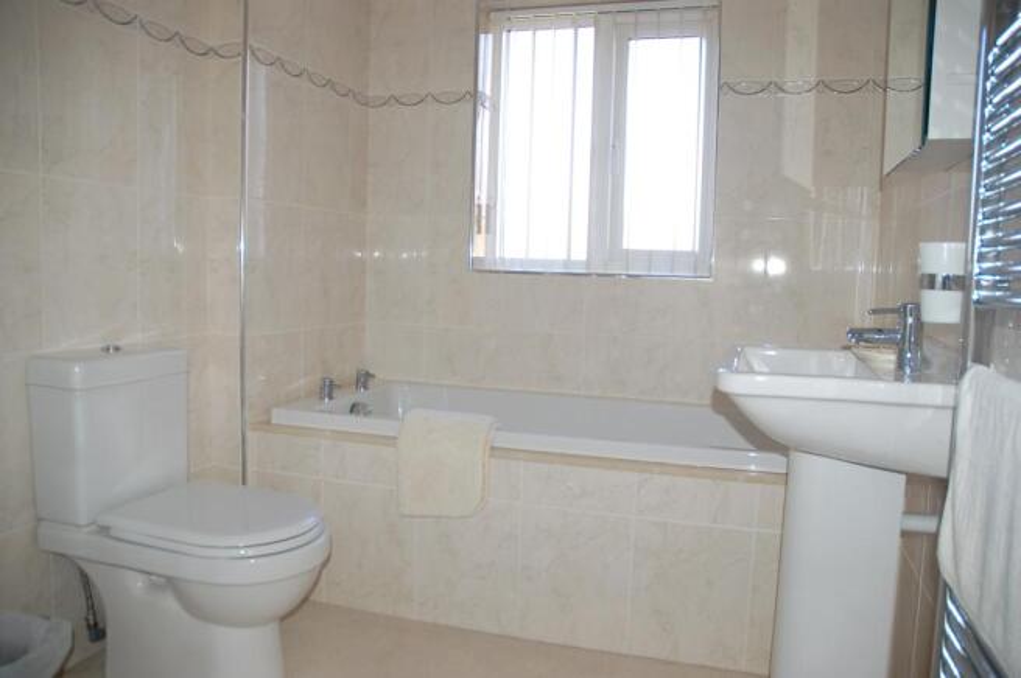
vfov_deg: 47.8
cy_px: 339
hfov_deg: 67.4
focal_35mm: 27
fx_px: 765
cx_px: 510
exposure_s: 1/60
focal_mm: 18
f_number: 3.5
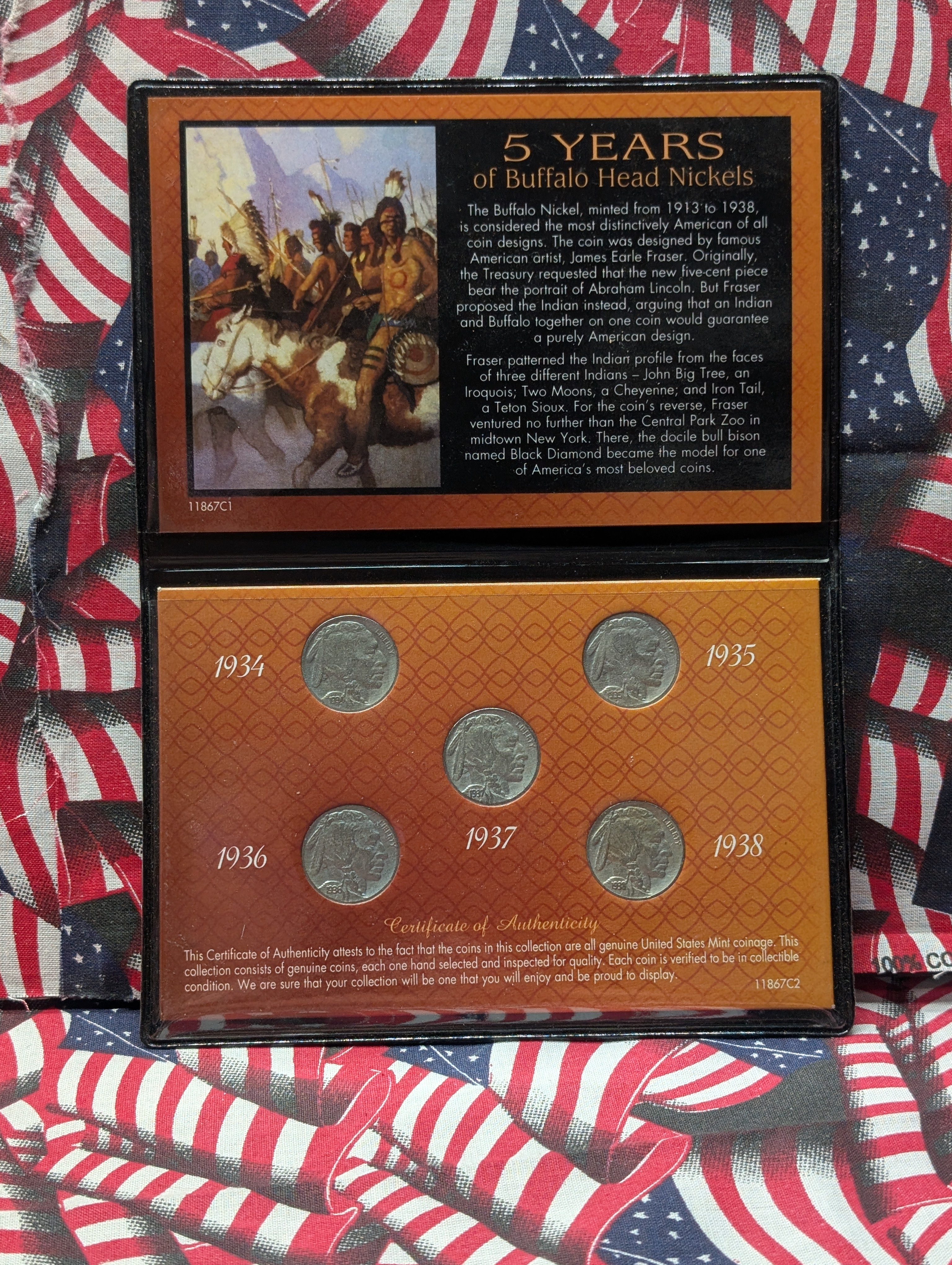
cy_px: 632
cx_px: 476
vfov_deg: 38.9
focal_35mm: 49
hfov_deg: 29.7
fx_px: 1792
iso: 43
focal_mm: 6.9
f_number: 1.68
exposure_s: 1/60.3
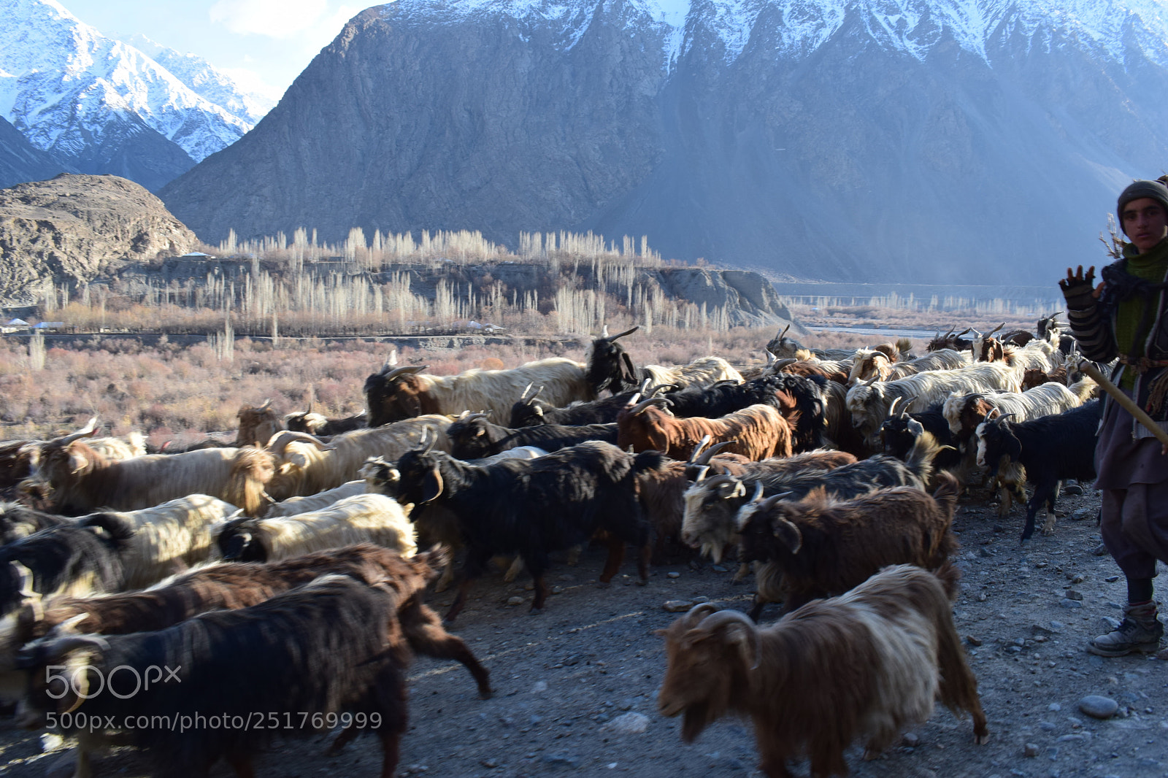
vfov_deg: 41.7
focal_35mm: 32
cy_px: 389
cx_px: 584
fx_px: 1022
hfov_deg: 59.5
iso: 400
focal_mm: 21
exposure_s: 1/200
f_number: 10
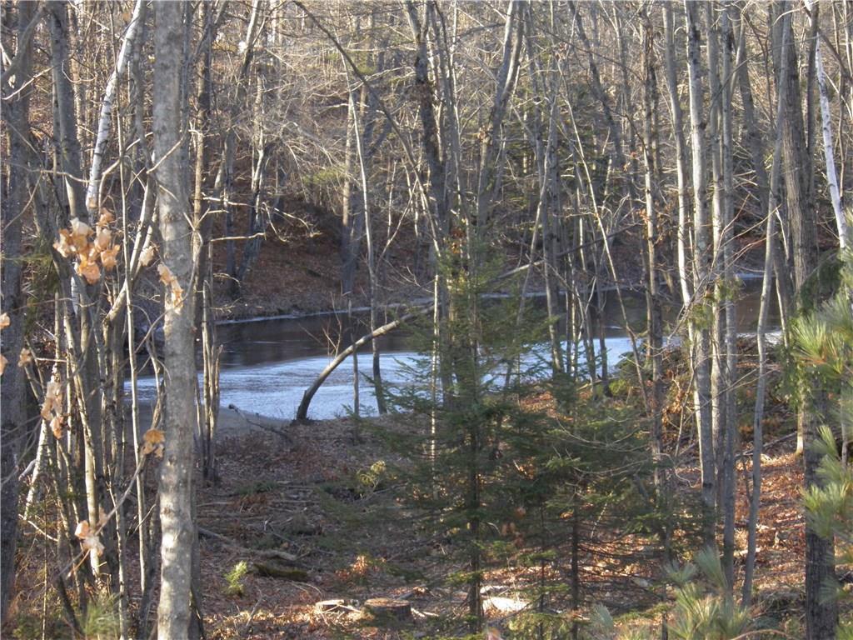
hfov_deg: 17.6
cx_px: 426
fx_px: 2760
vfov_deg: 13.2
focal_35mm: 112
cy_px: 320
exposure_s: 1/125
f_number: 4
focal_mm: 20.2
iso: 200
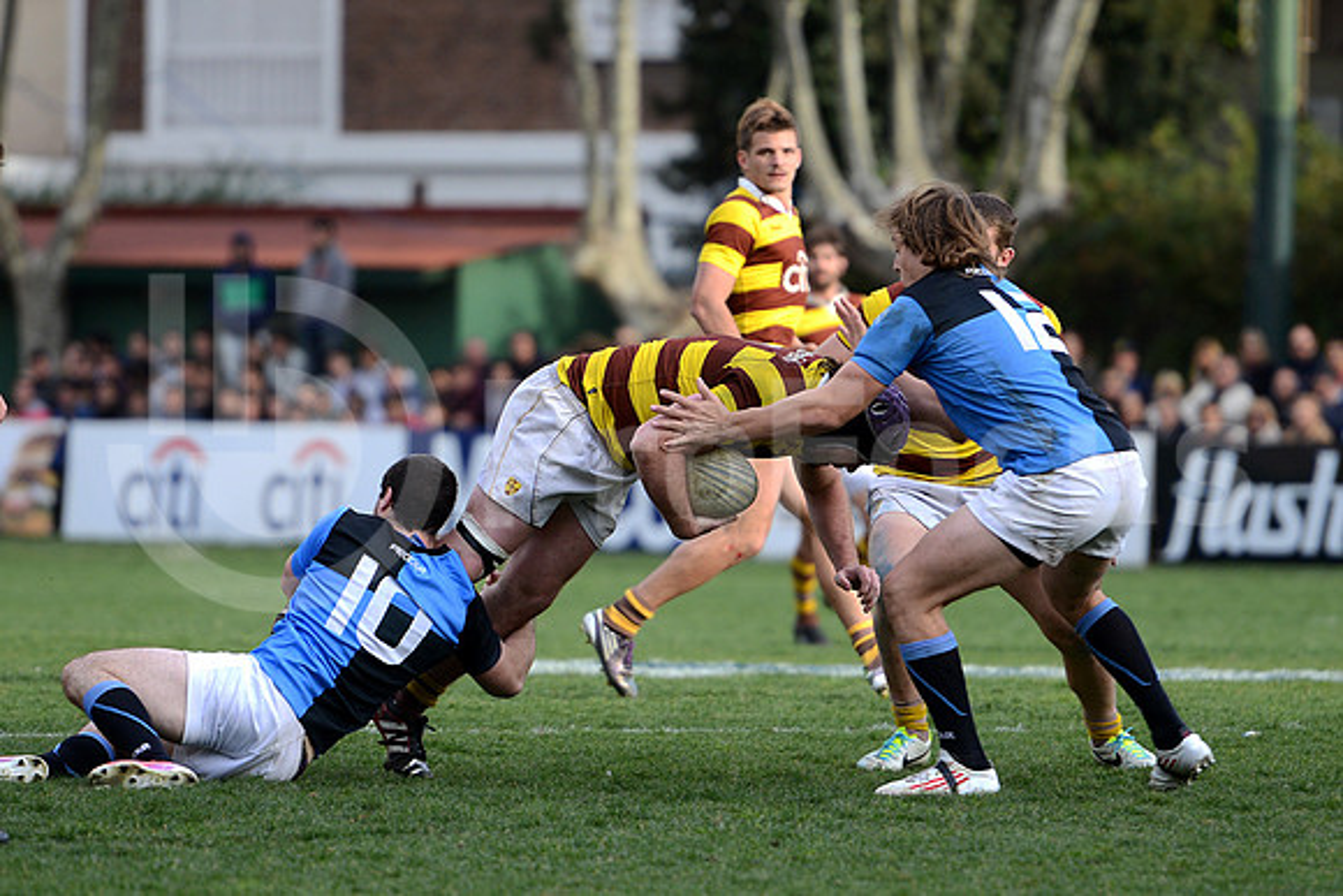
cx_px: 672
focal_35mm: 195
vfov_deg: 7.0
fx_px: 7276
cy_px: 448
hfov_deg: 10.5
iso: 320
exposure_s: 1/800
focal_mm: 195
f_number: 2.8
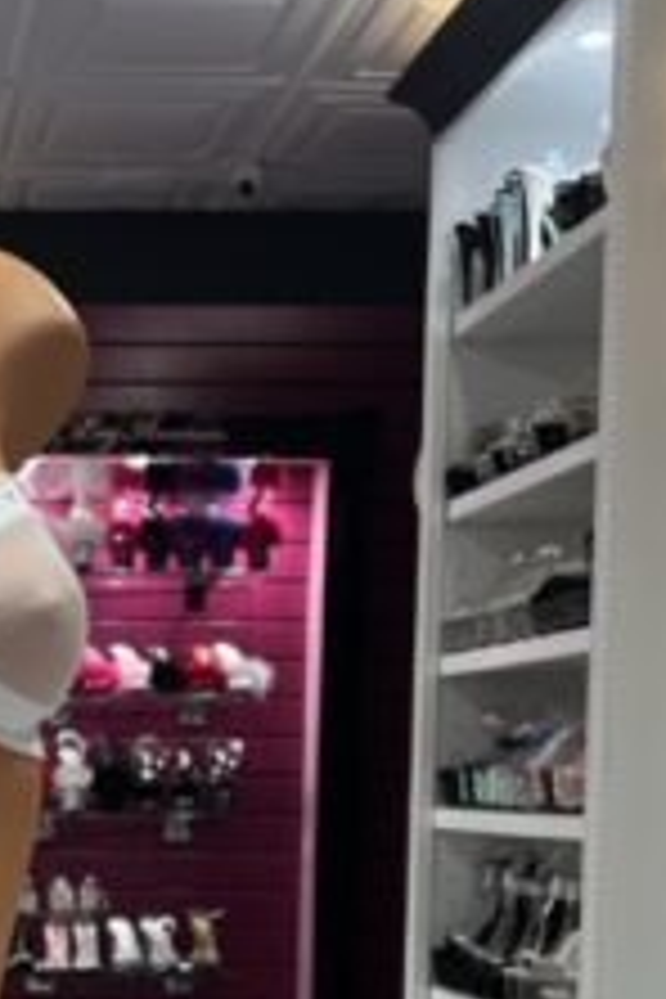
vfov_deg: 26.7
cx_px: -162
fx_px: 2026
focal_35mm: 73
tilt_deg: -3.9
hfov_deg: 17.7
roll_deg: +0.2
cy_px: 918
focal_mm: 5.7
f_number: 1.5
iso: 80
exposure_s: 1/60
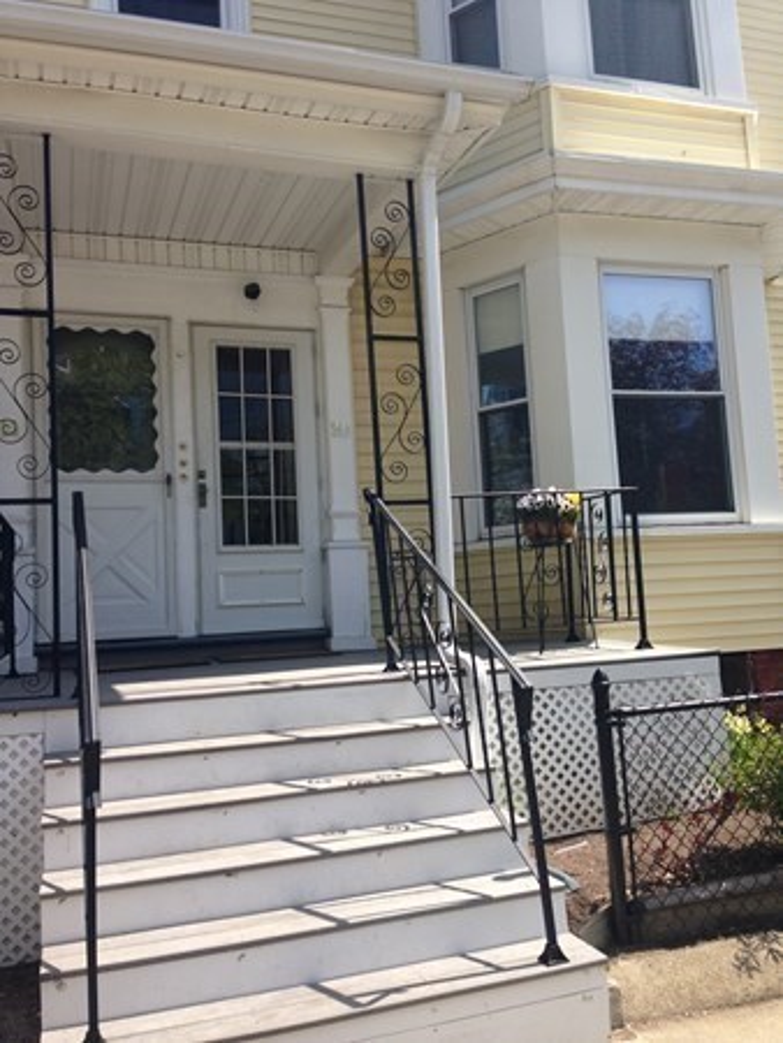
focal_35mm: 33
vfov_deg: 55.3
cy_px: 522
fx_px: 994
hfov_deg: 43.0
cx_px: 392
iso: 50
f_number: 2.4
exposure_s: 1/903
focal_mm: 4.13
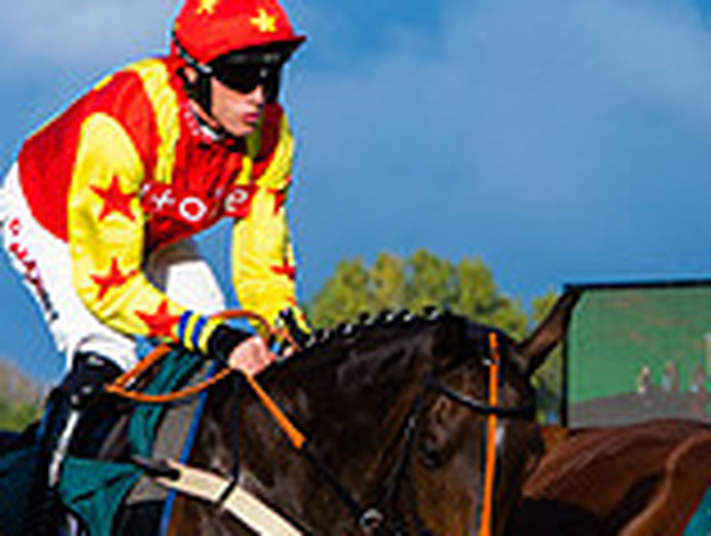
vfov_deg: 4.3
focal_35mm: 345
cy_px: 504
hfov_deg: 5.6
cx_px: -585
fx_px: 7097
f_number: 4
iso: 400
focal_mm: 98
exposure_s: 1/3200
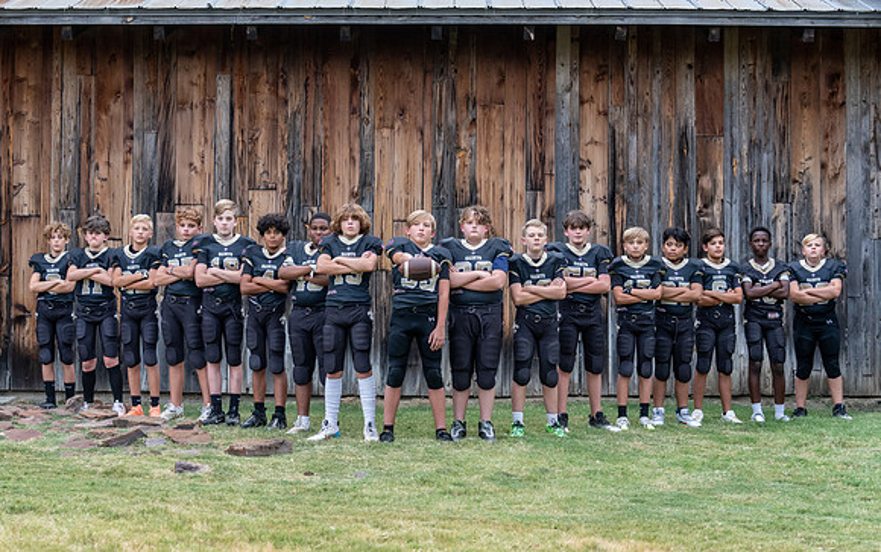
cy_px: 316
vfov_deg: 16.0
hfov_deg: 25.4
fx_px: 1955
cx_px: 407
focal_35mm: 81
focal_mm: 74
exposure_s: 1/320
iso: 1000
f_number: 4
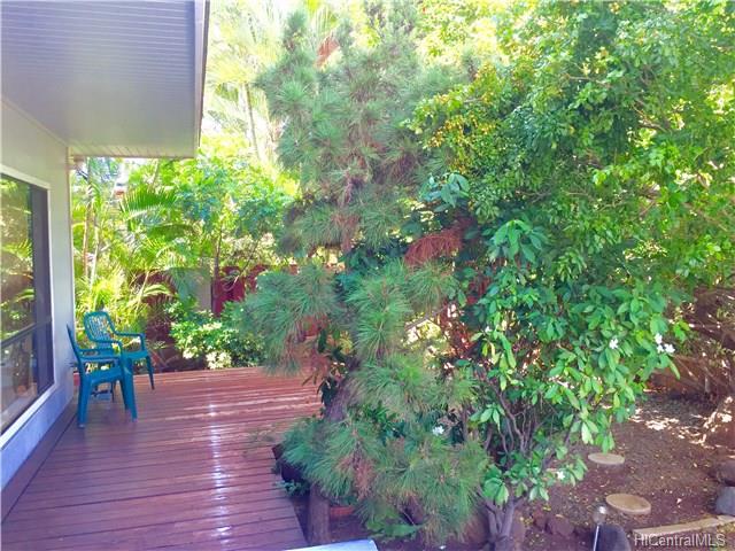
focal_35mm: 29
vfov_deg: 48.2
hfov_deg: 61.7
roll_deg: +0.6
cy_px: 276
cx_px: 368
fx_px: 616
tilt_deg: -2.4
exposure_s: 1/120
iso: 64
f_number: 2.2
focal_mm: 4.15
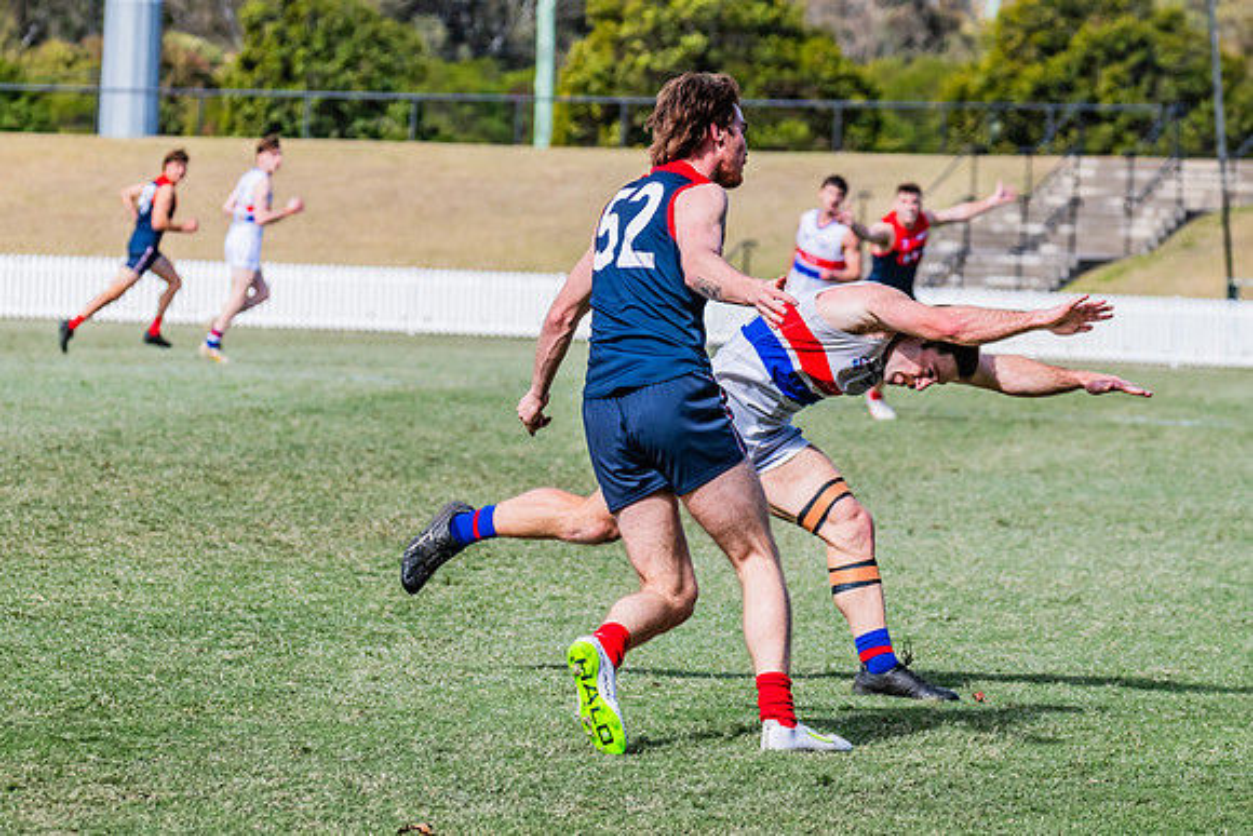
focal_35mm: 251
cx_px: 545
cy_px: 499
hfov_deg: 8.2
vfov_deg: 5.5
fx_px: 8727
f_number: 7.1
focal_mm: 210
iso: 800
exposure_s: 1/2000
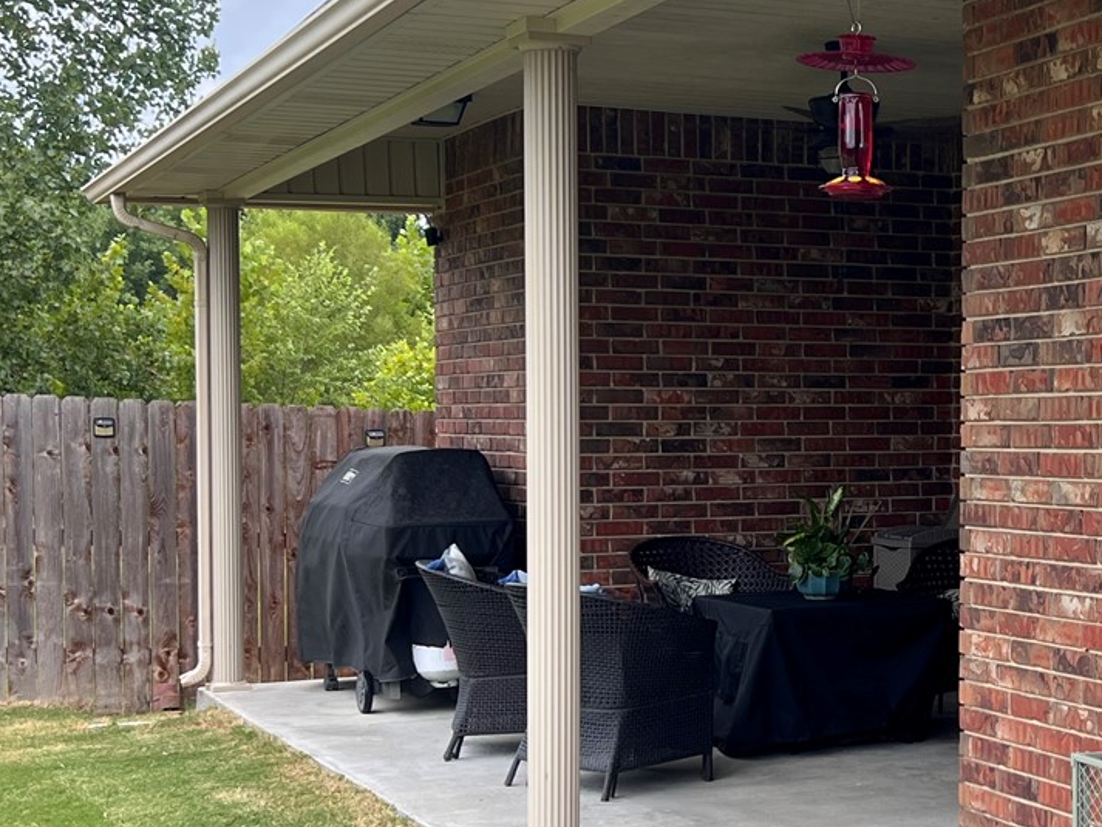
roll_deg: -0.5
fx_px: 2229
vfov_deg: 21.0
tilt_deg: -2.4
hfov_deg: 27.0
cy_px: 490
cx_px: 938
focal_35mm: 70
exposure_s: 1/982
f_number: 1.5
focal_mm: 5.7
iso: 50
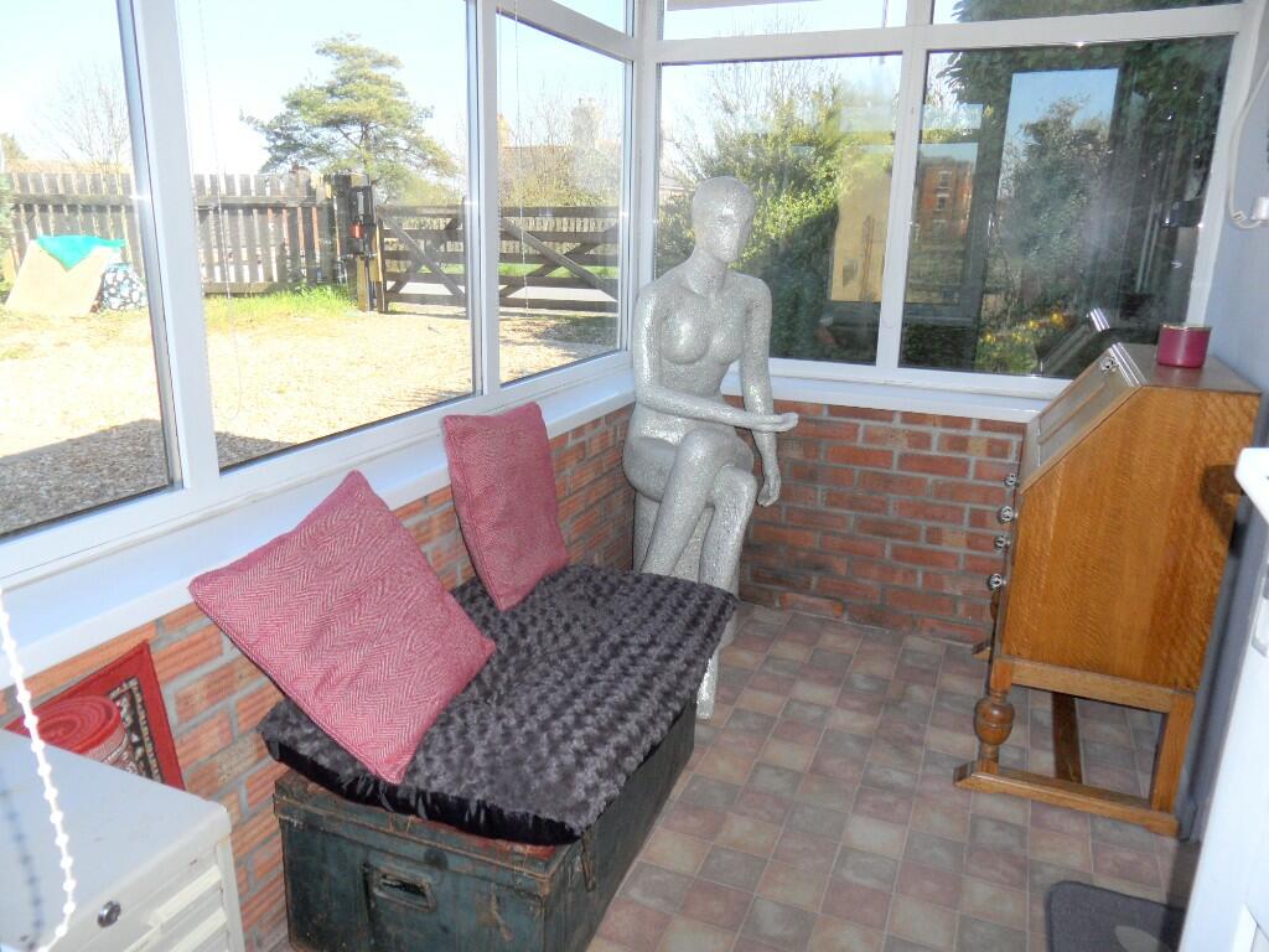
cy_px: 476
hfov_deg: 71.6
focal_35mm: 24
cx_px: 634
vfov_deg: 56.8
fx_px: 880
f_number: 3.2
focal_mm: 3.9
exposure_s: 1/350
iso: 80
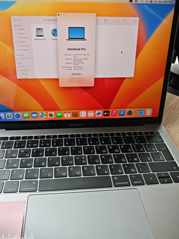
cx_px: 80
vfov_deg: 65.3
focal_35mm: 27
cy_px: 123
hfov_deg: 51.3
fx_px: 186
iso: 100
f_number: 2
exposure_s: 1/200
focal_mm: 6.83
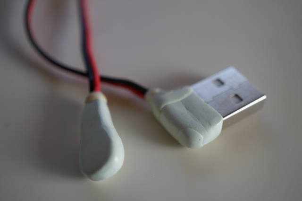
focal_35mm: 45
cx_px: 151
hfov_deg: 43.7
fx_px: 377
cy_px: 100
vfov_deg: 29.8
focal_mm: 30
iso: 500
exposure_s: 1/160
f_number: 4
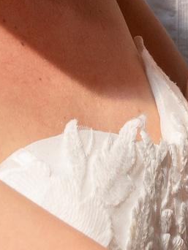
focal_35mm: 185
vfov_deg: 9.8
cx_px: 213
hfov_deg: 8.0
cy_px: -274
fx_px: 1338
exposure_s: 1/50
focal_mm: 24
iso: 800
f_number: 7.1
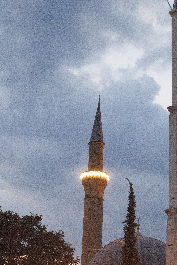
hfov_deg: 19.8
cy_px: 183
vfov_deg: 29.4
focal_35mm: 68
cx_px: 144
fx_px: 502
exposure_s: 1/50
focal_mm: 35
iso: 3200
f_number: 5.6
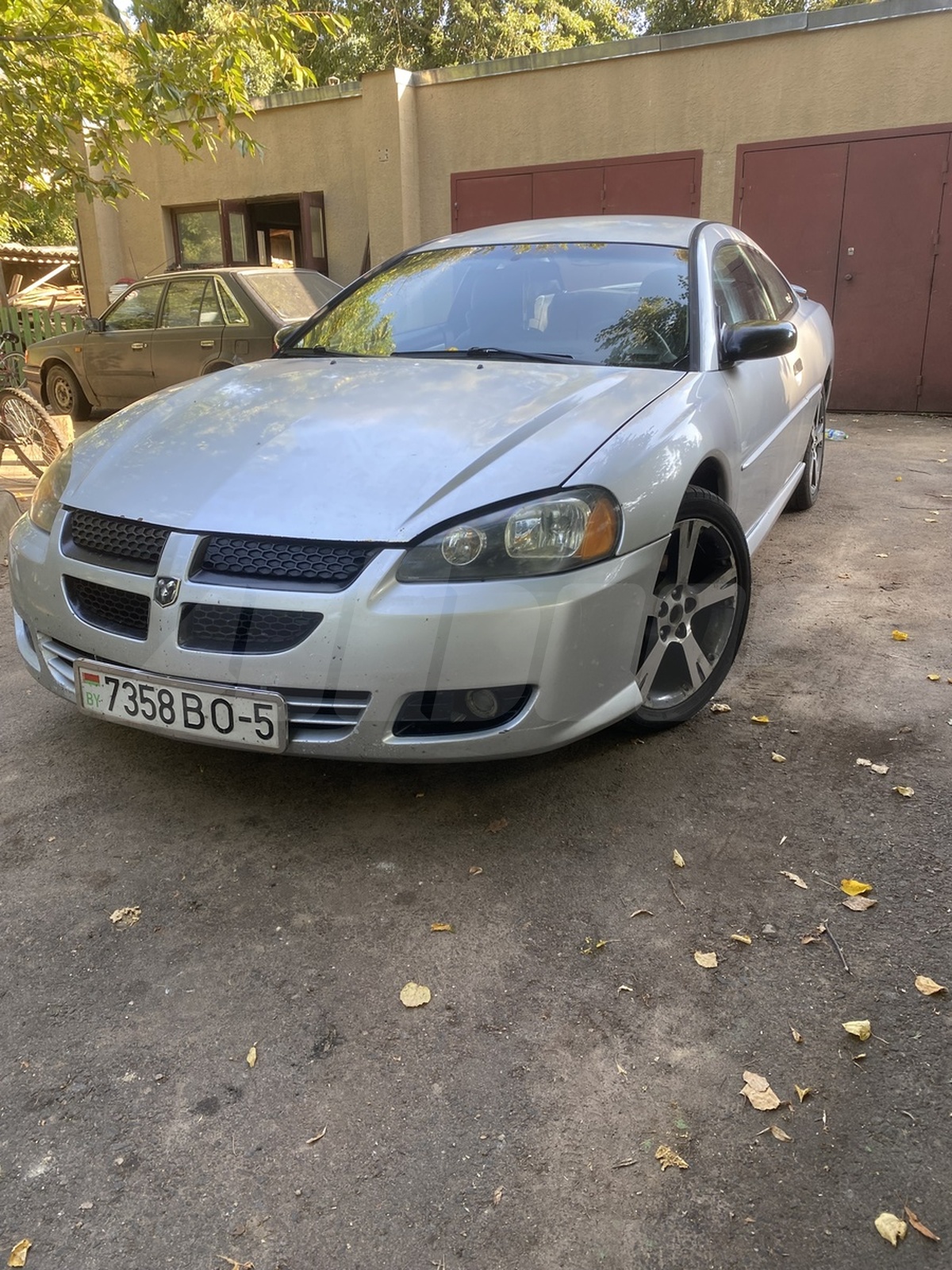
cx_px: 476
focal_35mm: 26
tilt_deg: -15.9
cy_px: 635
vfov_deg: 67.3
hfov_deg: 53.1
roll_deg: +0.5
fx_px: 953
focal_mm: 4.25
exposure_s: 1/122
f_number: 1.8
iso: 40
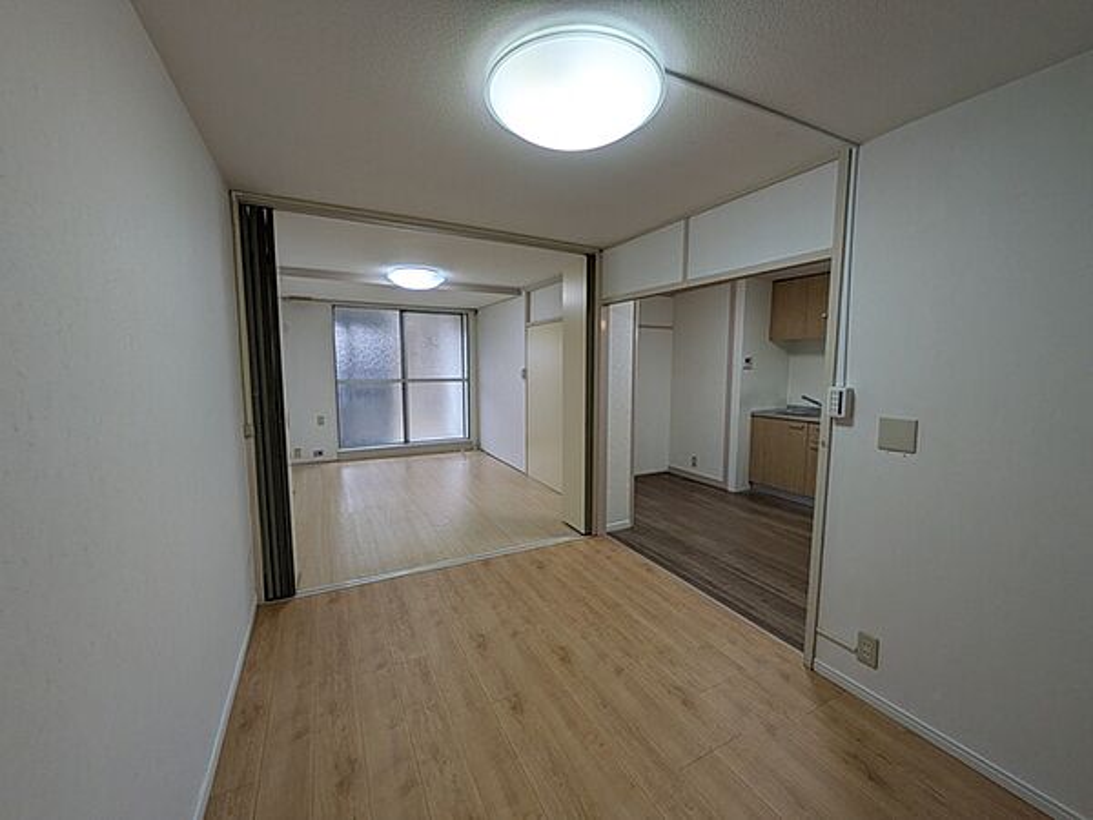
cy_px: 410
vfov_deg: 85.7
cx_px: 546
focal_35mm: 14
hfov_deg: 102.1
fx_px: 442
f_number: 2.2
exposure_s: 1/100
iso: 52
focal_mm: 1.83
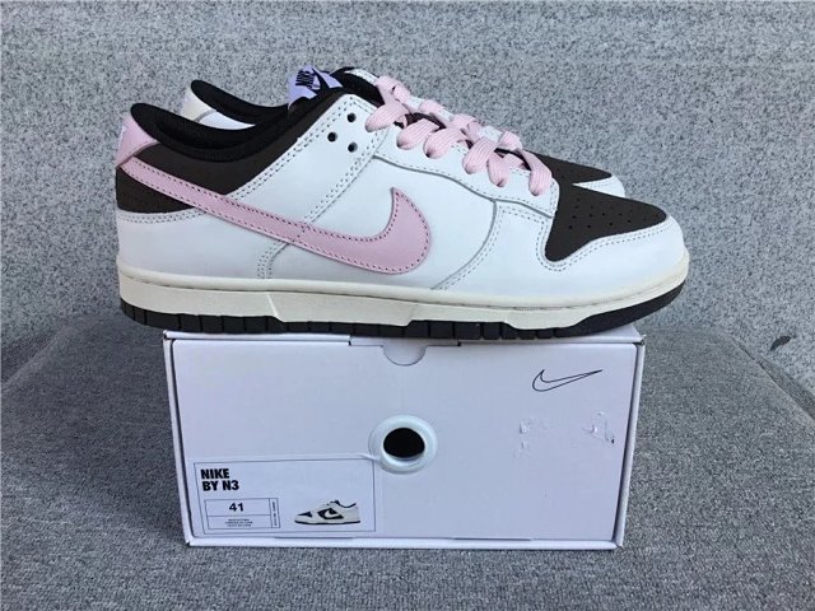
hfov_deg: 58.4
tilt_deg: -19.7
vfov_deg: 45.4
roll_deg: -0.7
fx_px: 730
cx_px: 408
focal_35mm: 31
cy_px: 306
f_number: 2.4
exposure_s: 1/566
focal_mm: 3.3
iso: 25
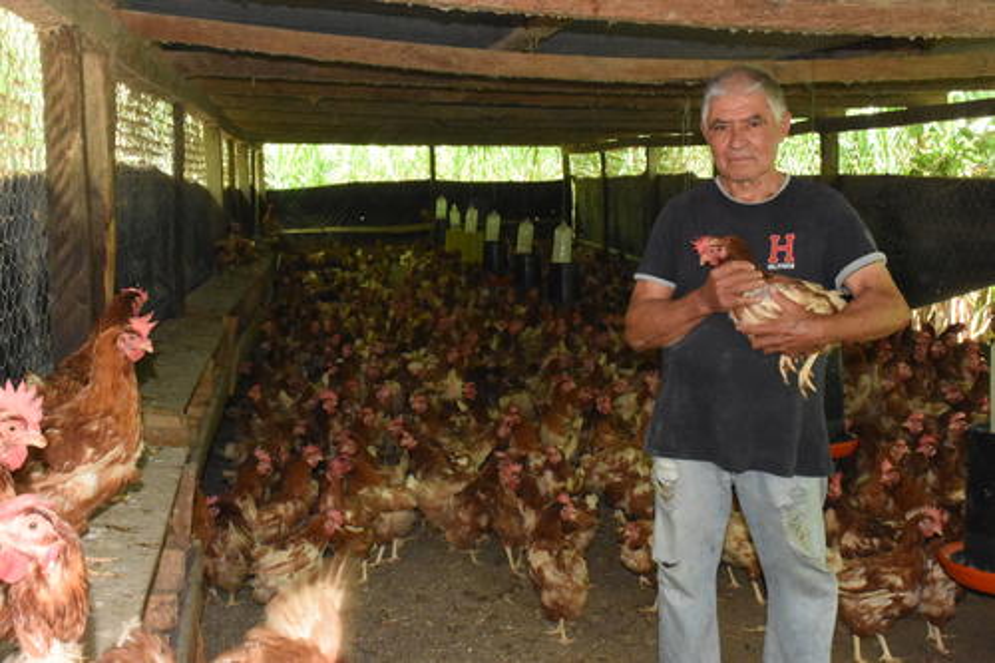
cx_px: 498
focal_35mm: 51
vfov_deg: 26.5
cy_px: 332
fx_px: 1409
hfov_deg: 38.9
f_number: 16
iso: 10000
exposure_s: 1/80
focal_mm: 34
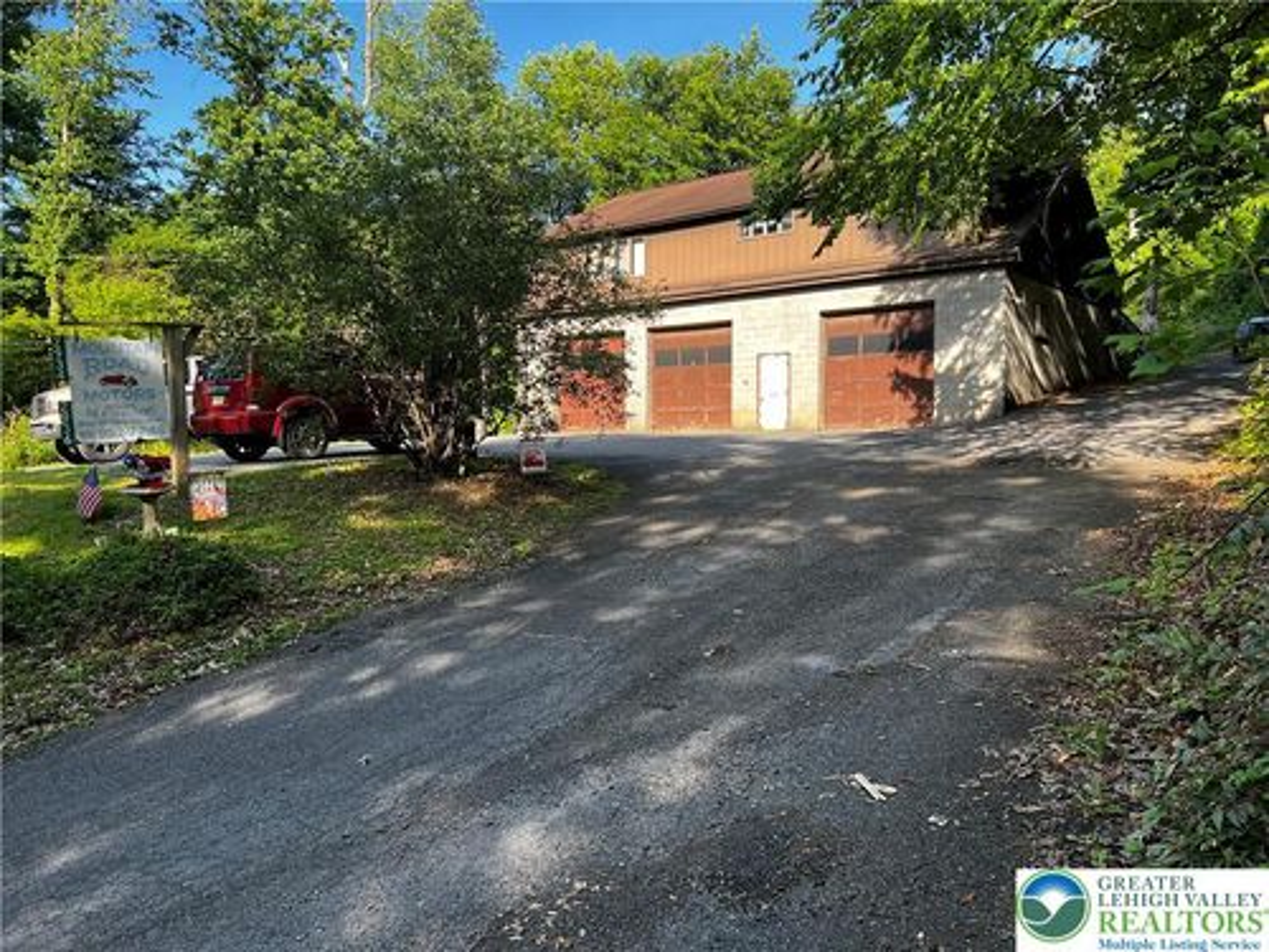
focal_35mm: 26
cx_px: 634
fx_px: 953
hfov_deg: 67.3
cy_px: 476
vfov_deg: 53.1
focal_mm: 5.7
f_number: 1.5
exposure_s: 1/526
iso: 50
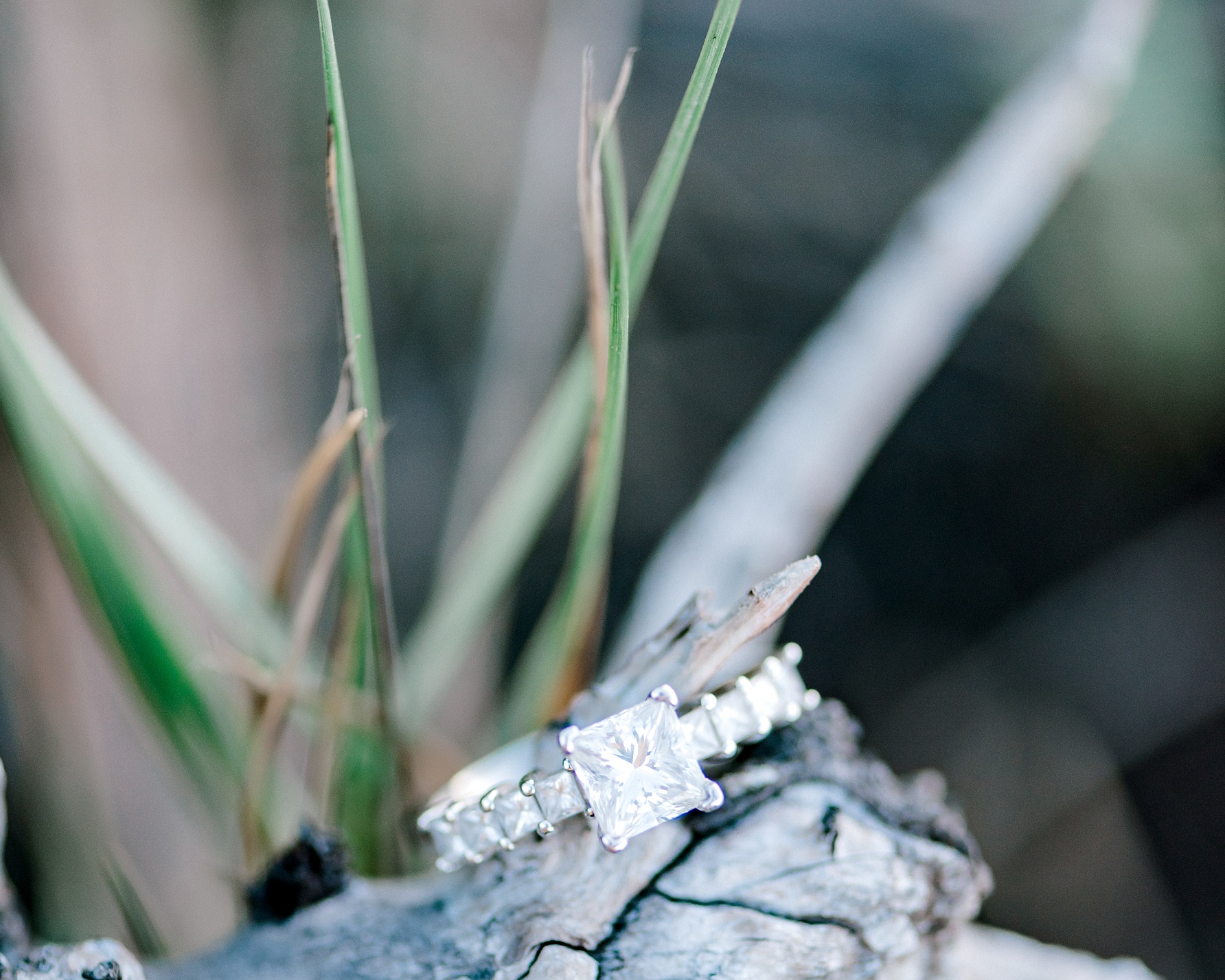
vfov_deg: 10.3
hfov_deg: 12.9
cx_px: 617
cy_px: 710
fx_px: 5402
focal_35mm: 149
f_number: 3.3
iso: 250
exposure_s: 1/400
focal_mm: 105
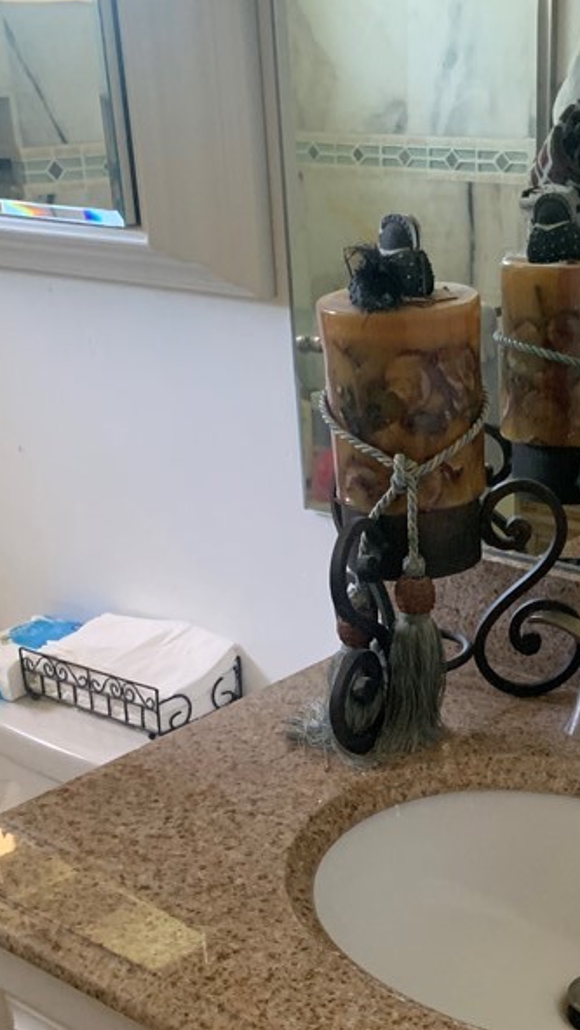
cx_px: 491
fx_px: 1340
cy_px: 724
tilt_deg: -27.2
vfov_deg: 41.3
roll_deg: +0.3
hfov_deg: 23.9
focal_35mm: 49
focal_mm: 4.25
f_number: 1.8
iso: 400
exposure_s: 1/58
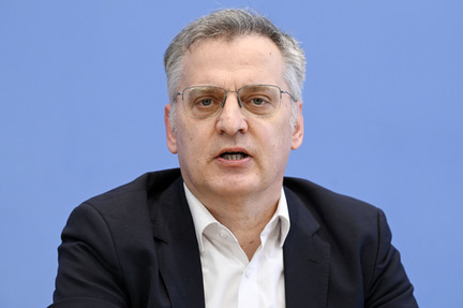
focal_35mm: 167
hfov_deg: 12.3
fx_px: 2145
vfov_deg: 8.2
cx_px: 241
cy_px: 156
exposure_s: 1/640
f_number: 5
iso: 3200
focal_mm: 160
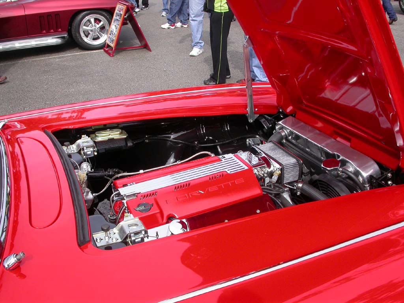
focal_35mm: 38
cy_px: 152
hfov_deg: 49.0
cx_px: 202
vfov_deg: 37.7
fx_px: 443
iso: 100
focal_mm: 7.85
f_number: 6
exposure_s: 1/216
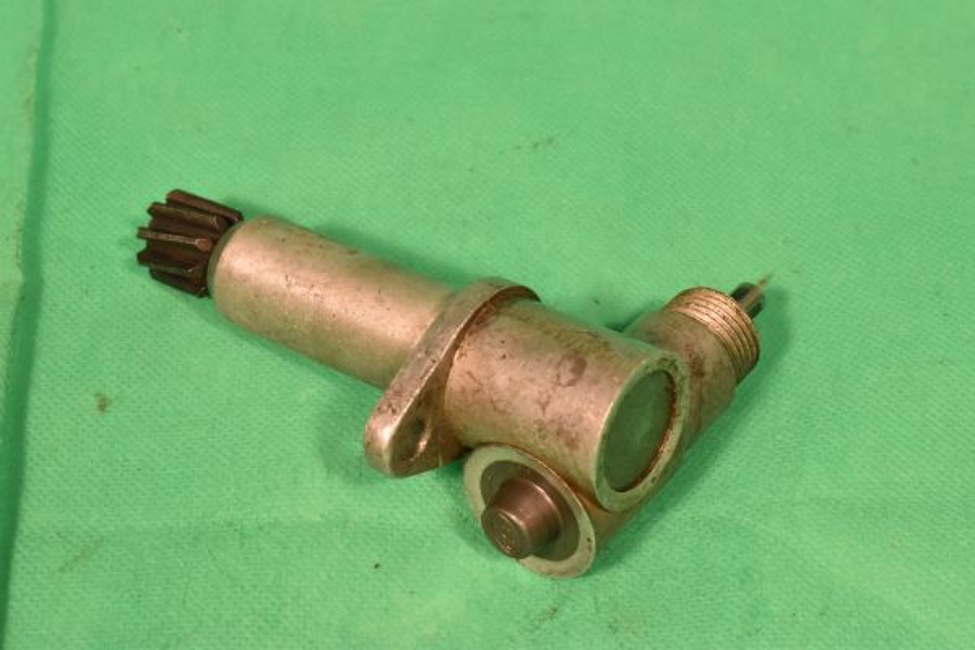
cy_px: 325
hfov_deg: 26.0
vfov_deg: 17.5
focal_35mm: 78
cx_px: 488
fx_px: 2112
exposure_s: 1/80
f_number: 16
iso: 1100
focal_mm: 52
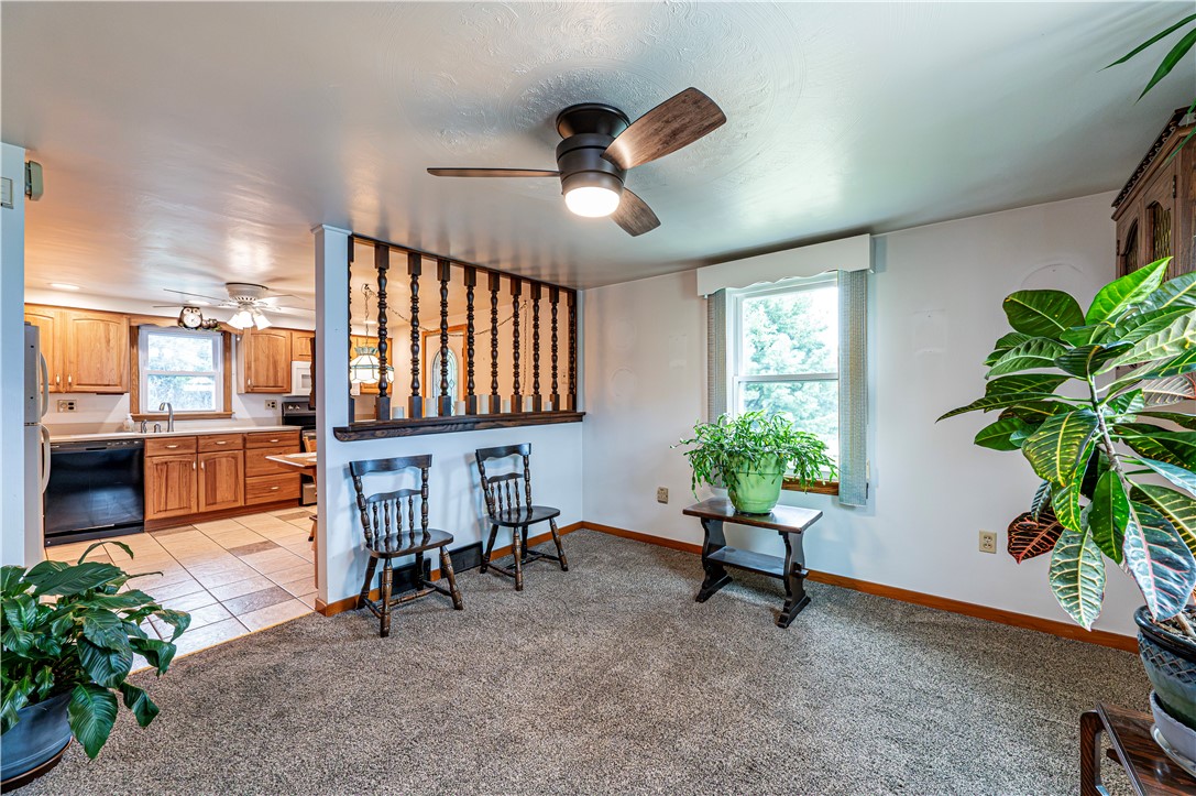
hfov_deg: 104.3
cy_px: 398
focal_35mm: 14
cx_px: 598
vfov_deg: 81.1
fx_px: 465
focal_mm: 14
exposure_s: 1/40
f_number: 8
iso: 2500
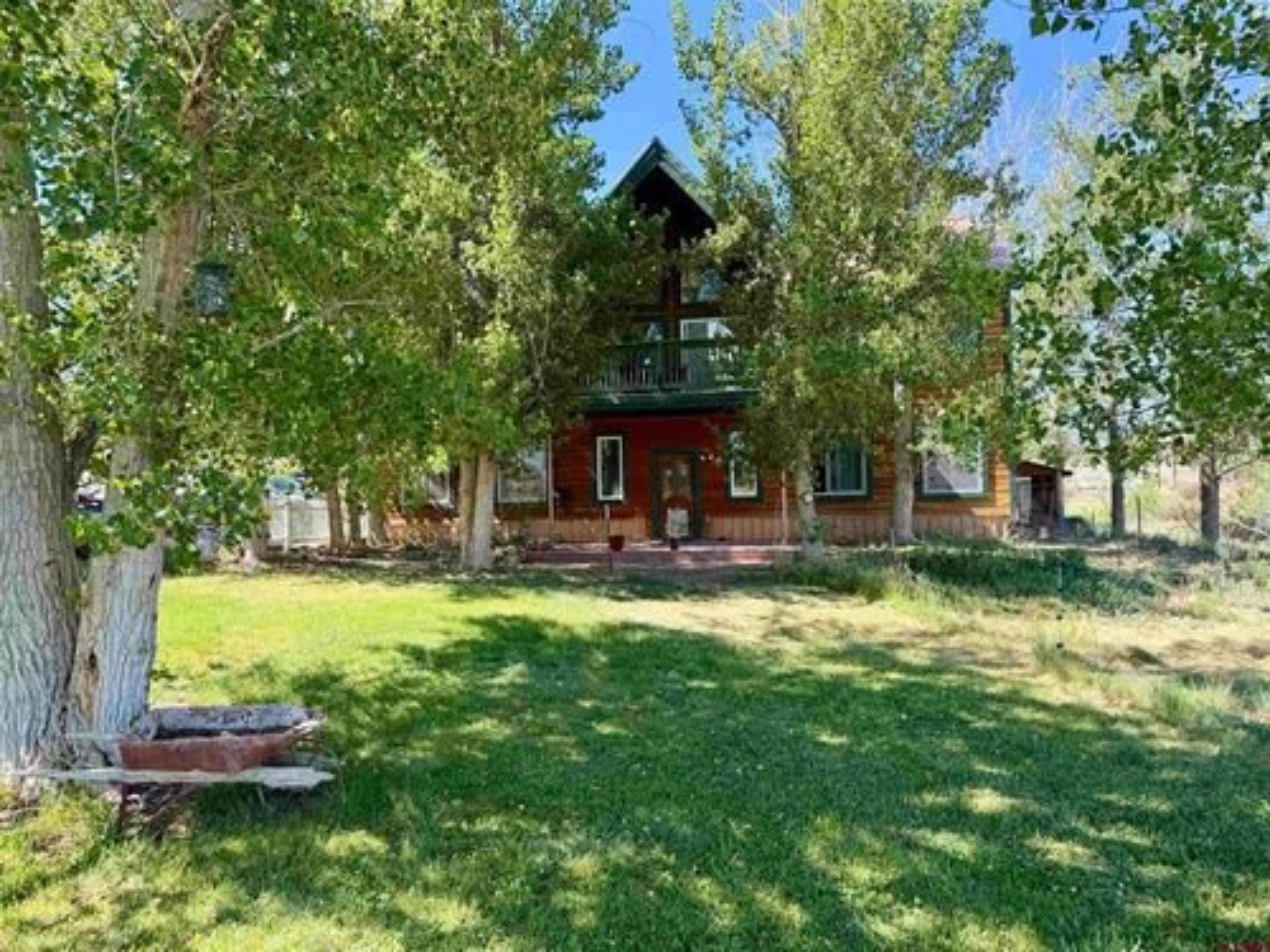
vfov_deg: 56.8
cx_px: 635
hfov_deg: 71.6
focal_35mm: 24
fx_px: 881
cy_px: 476
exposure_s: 1/868
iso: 80
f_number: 1.78
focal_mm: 6.76
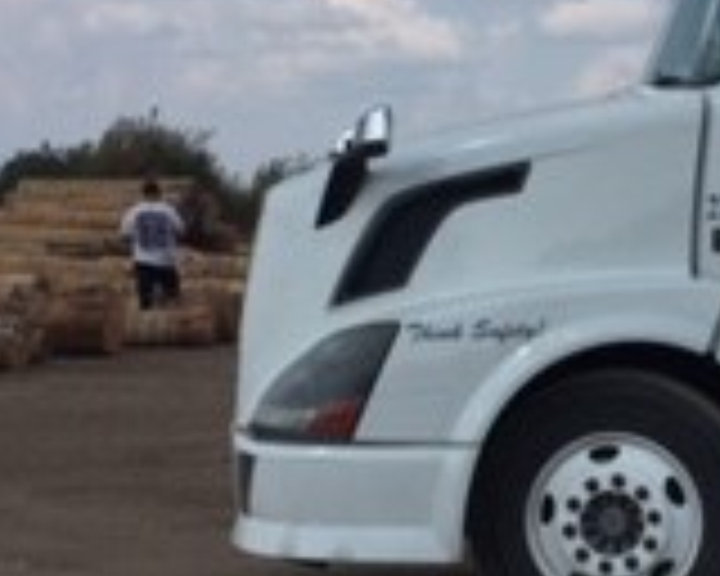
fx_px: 2408
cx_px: 716
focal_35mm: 113
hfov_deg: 16.7
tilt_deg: +0.9
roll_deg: -3.1
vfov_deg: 13.6
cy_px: 220
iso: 32
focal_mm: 4.15
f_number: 2.2
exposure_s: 1/2639
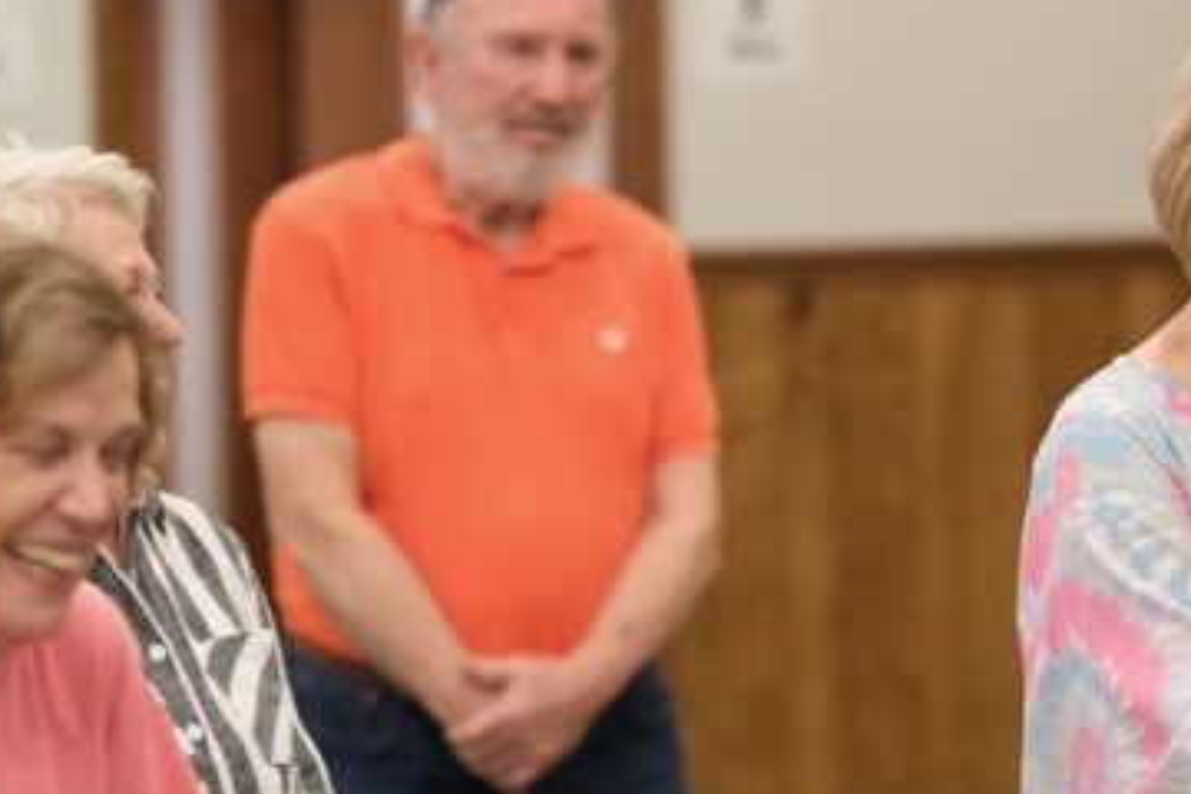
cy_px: 428
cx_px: 748
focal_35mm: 239
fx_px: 7906
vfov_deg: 5.7
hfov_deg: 8.6
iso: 1600
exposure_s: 1/200
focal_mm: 56
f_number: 1.2
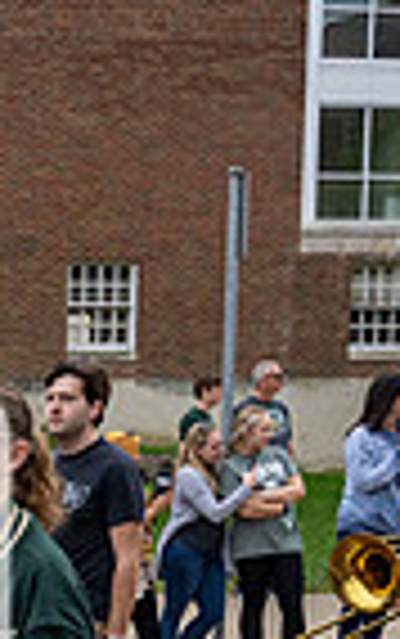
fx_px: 1741
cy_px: 583
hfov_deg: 12.0
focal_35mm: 100
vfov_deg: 20.3
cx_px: -328
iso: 640
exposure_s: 1/1600
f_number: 4
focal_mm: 24
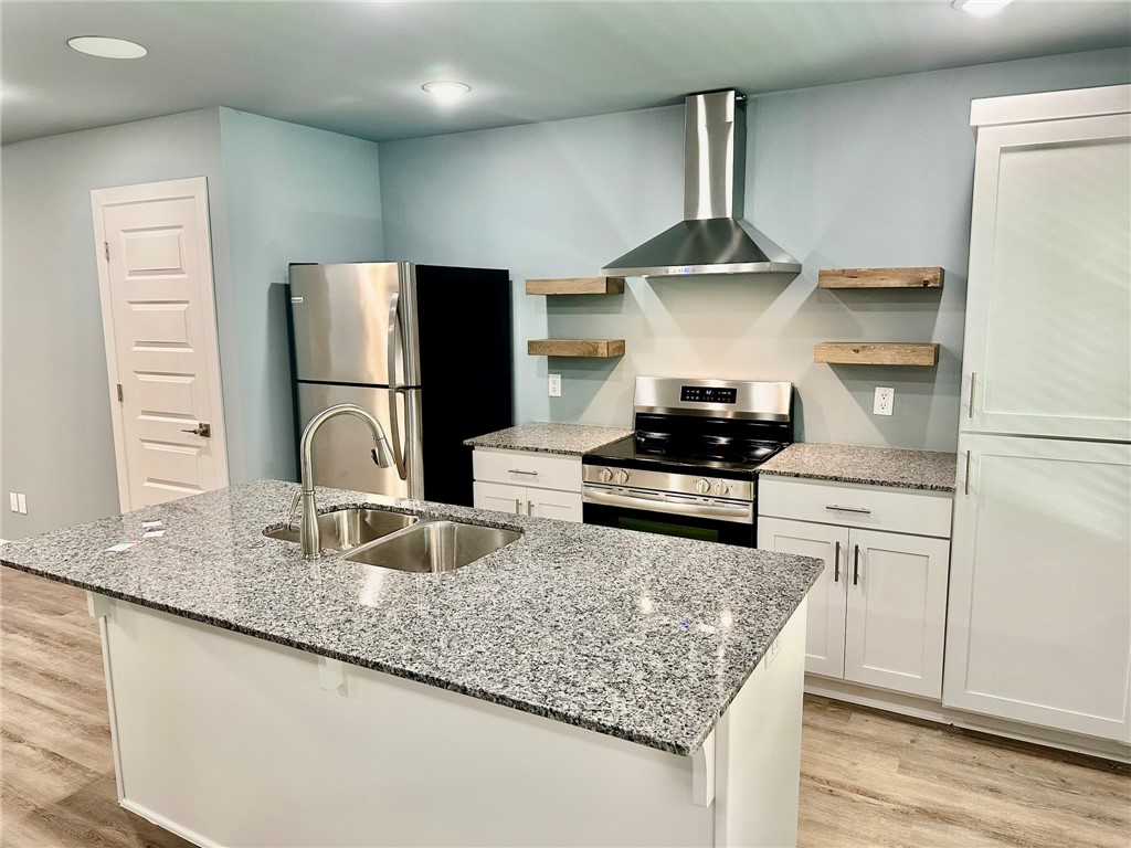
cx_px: 566
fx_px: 784
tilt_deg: -8.4
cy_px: 424
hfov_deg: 71.6
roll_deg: +0.2
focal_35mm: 24
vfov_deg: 56.8
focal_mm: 6.86
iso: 200
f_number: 1.78
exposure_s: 1/120
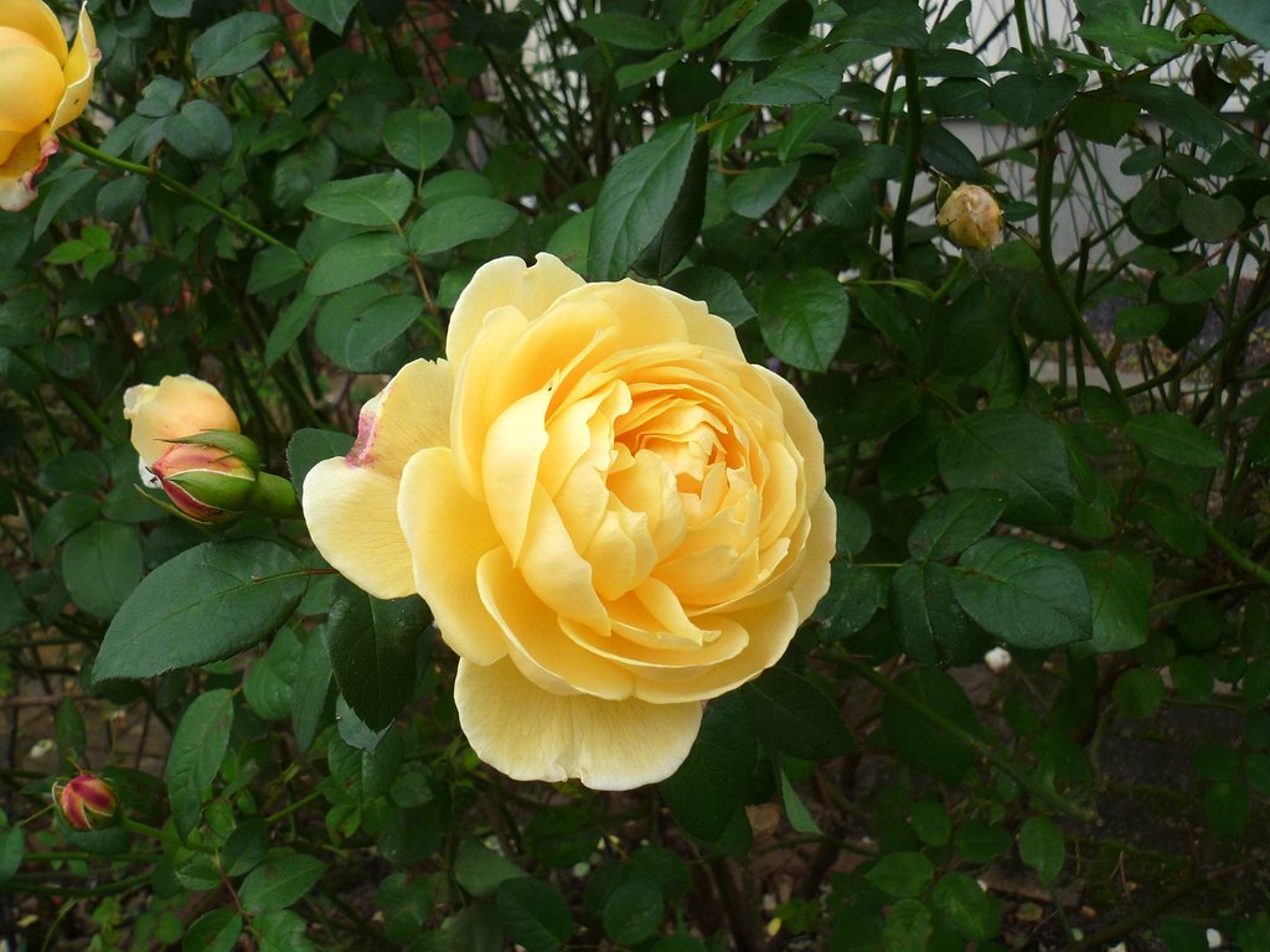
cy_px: 476
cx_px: 635
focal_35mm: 38
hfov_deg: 49.0
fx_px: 1394
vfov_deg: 37.7
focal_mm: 6.8
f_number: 4.5
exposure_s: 1/200
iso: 100
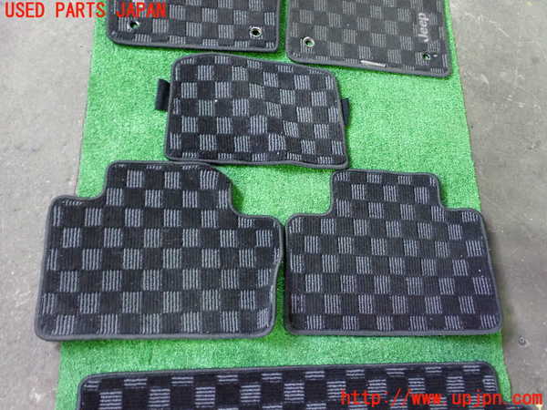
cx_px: 274
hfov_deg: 56.8
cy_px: 205
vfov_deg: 44.2
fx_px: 506
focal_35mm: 32
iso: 800
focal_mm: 5.79
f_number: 2.4
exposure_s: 1/25
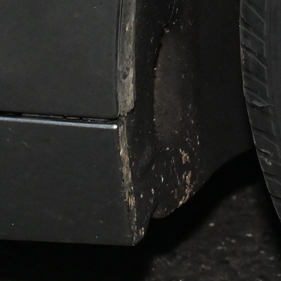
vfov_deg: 6.7
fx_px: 2397
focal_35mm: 261
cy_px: -44
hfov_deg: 6.2
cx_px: 861
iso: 4000
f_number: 8
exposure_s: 1/400
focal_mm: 44
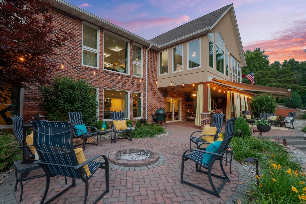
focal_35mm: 16
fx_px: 136
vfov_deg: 73.7
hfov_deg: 96.7
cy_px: 102
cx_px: 153
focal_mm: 8
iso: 400
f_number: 8
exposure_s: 1/4
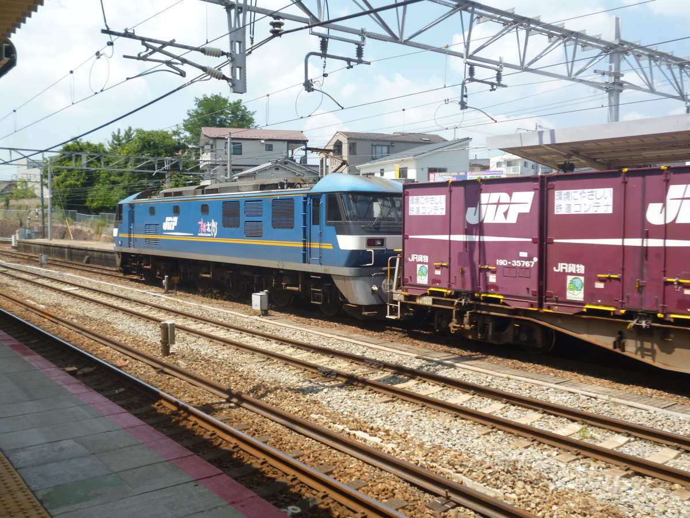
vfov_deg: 44.2
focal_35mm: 32
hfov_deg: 56.8
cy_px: 259
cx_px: 345
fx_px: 638
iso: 100
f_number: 10
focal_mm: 5.7
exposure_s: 1/80
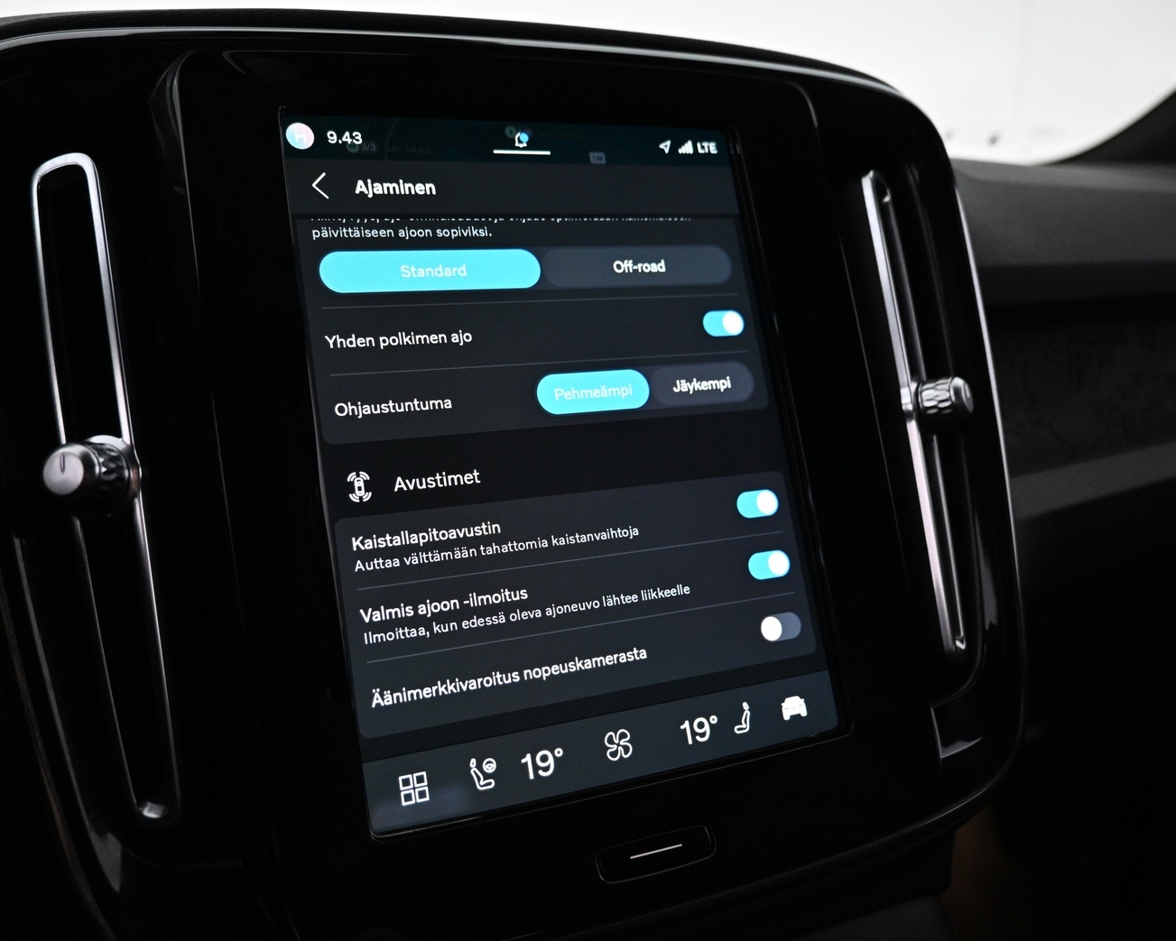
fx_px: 975
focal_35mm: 28
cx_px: 513
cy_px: 466
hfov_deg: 62.0
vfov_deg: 51.5
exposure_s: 1/60
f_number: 3.5
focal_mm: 16
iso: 1600
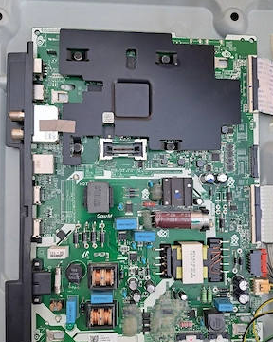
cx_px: 137
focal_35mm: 26
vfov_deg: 65.9
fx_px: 263
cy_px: 188
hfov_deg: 54.9
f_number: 1.8
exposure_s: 1/50
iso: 125
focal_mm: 5.23
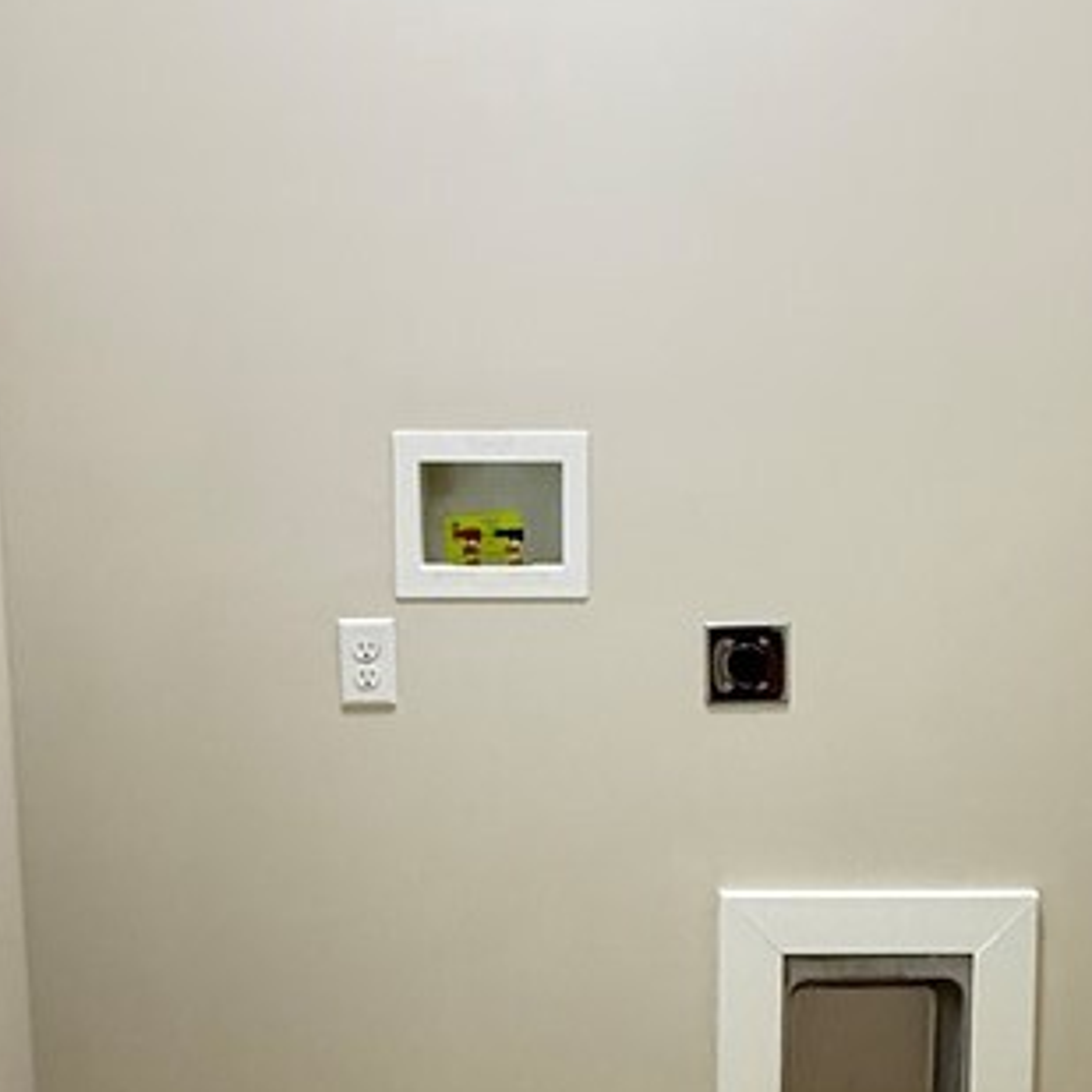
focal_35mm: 41
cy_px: 601
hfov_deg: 40.8
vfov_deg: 40.9
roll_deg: +0.5
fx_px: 1463
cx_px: 622
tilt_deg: -7.1
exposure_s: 1/60
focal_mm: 2.22
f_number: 2.2
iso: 500
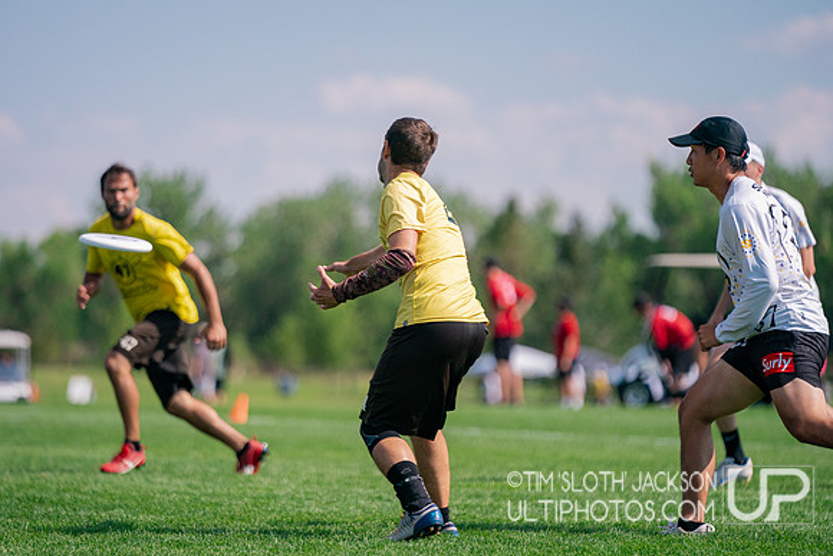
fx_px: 5015
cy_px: 287
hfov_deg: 9.5
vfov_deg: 6.3
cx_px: 401
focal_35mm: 217
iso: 640
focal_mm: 200
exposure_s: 1/16000
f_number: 2.8
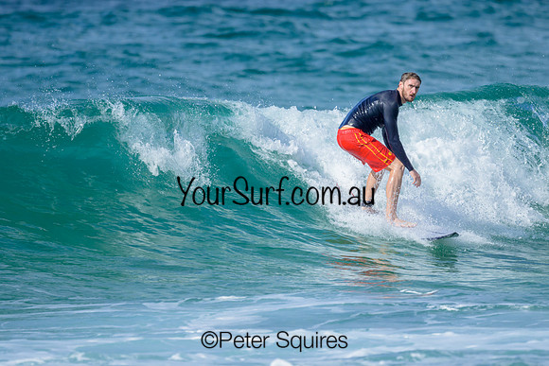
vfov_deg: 1.2
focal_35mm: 1101
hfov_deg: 1.9
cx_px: 279
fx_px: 16790
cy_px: 201
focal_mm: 800
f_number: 6.3
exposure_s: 1/2000
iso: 250
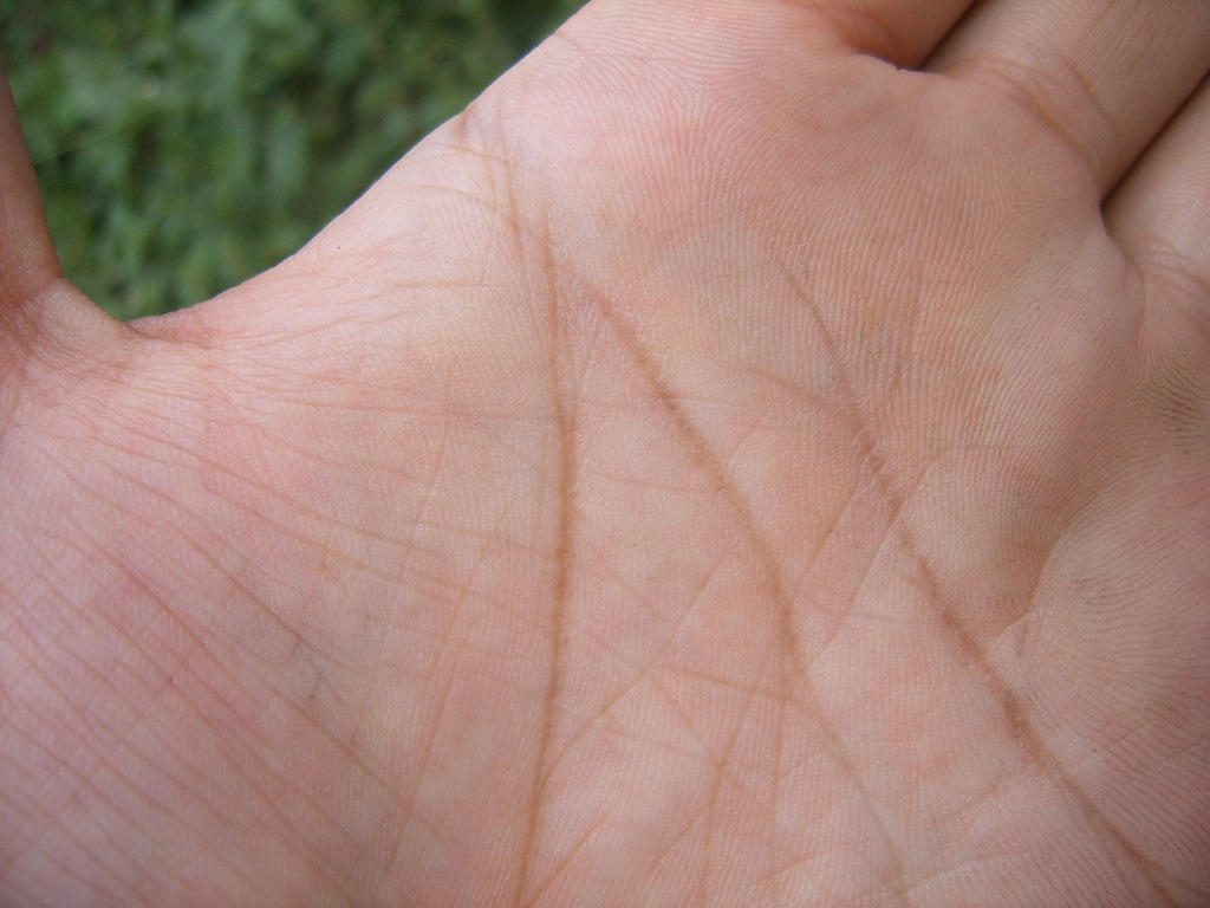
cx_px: 605
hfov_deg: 52.6
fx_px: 1223
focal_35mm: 35
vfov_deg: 40.7
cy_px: 454
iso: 50
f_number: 2.8
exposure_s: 1/180
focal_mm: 5.8
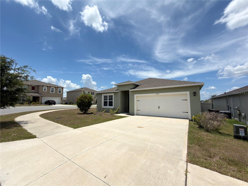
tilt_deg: +4.1
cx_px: 124
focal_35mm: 14
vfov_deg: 85.7
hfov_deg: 102.1
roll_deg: -0.9
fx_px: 100
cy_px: 93
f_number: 2.2
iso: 20
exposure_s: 1/1477
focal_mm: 2.22
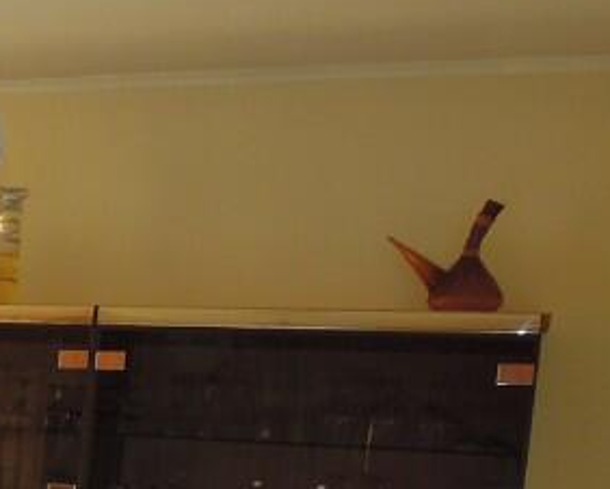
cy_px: 597
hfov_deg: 18.7
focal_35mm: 85
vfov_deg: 17.2
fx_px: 1536
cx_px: -402
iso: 160
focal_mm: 4.3
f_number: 2.8
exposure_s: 1/40
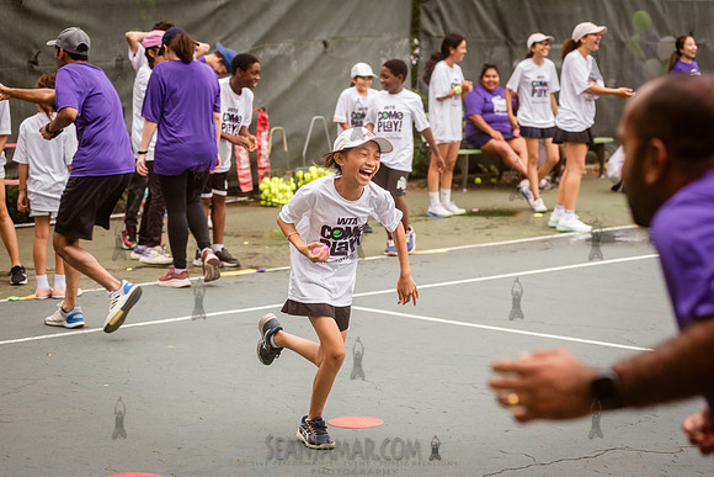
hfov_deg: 22.1
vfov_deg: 14.9
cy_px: 238
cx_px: 357
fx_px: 1825
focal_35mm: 92
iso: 1250
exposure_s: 1/1000
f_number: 5
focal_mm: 92
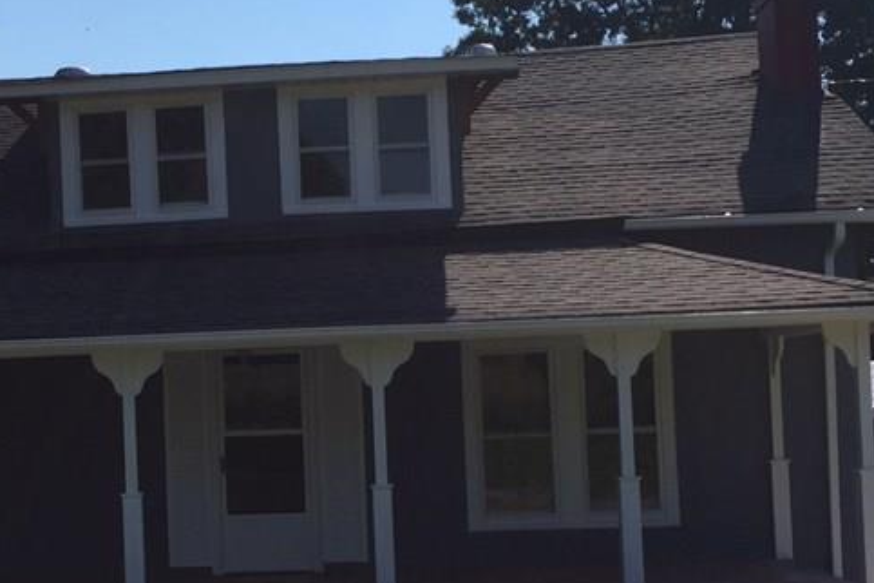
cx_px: 214
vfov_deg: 21.1
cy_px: 422
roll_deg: +0.2
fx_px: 1554
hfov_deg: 30.9
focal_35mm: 64
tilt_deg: +0.6
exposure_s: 1/3049
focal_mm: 4.15
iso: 32
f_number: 2.2
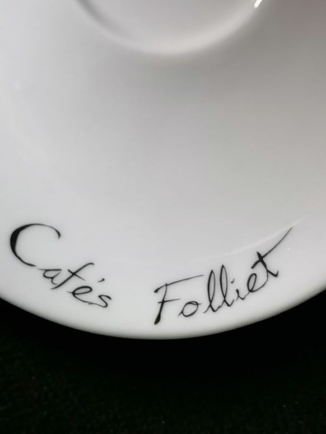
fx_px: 1067
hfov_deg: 17.4
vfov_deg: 23.0
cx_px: 163
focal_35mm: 85
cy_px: 217
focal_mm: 4.75
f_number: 1.8
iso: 400
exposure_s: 1/25
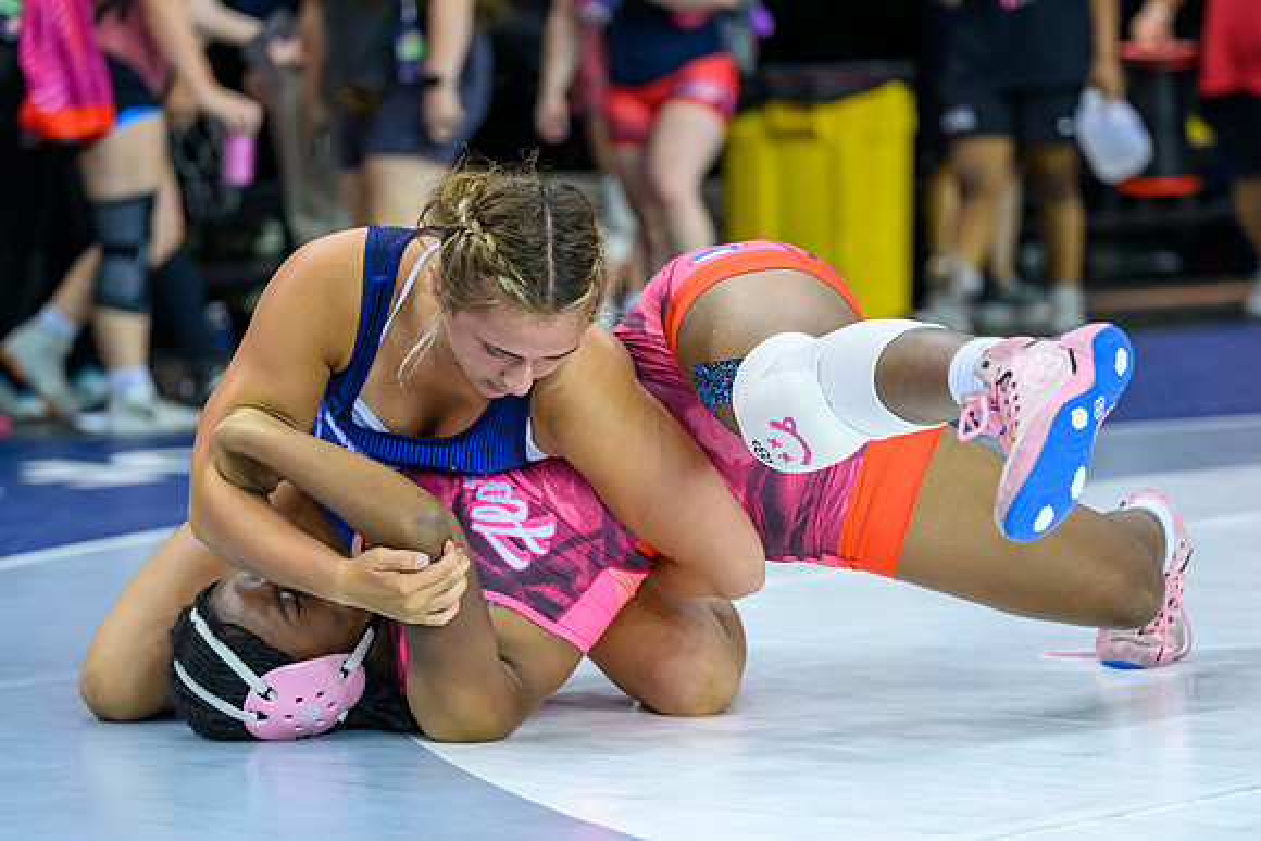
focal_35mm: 137
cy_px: 521
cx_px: 608
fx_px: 4787
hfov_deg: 15.0
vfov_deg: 10.0
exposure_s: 1/800
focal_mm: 98
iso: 3200
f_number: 2.8
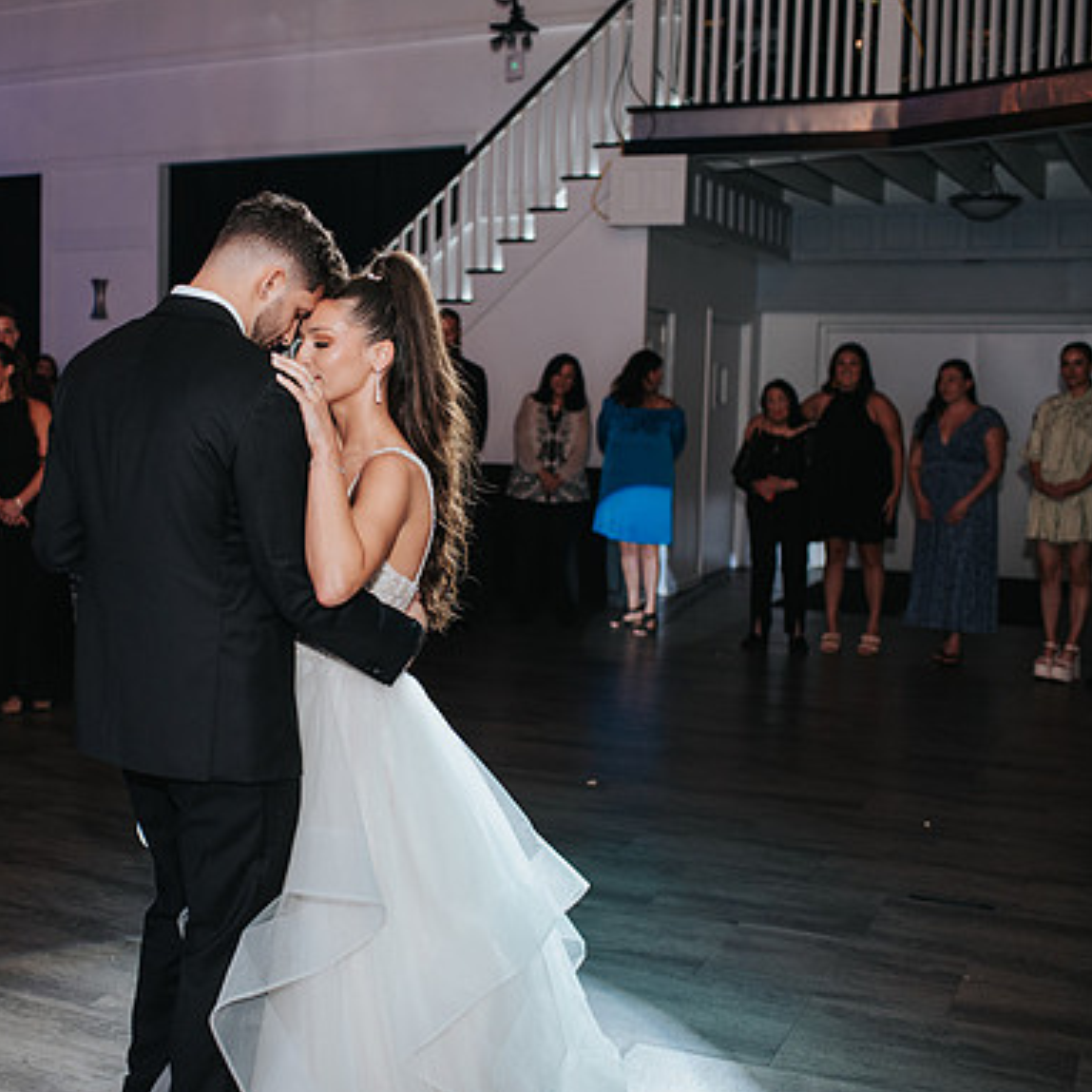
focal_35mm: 45
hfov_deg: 37.0
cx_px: 334
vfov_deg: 37.6
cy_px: 546
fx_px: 1606
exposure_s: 1/200
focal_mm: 35
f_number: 2.8
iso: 1000
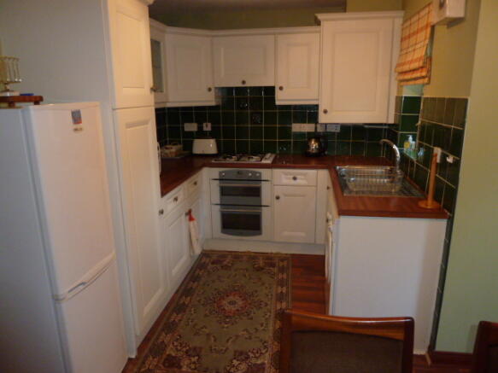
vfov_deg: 54.9
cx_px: 249
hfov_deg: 69.4
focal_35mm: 25
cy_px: 186
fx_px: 360
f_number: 3.3
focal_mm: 4.1
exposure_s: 1/30
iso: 320
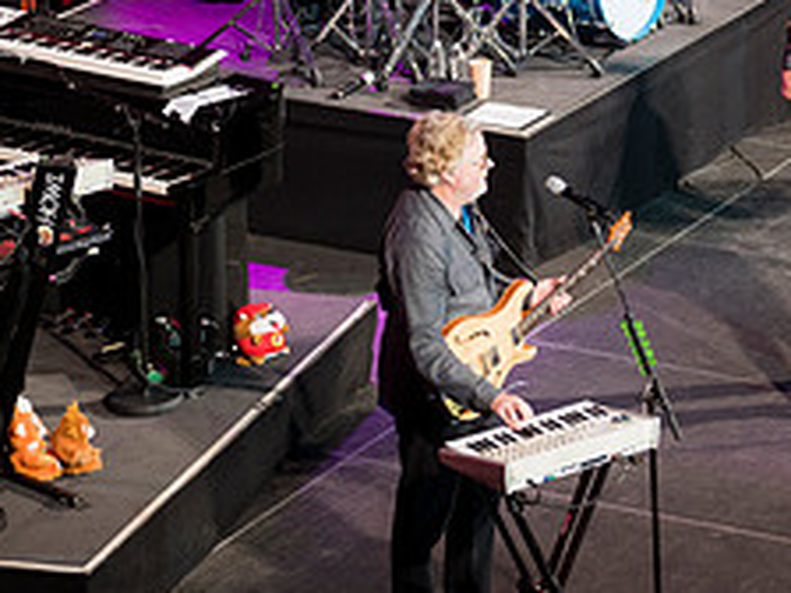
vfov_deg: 7.2
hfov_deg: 9.5
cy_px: 16
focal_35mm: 205
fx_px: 4684
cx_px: 918
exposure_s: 1/160
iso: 720
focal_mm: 78
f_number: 2.8
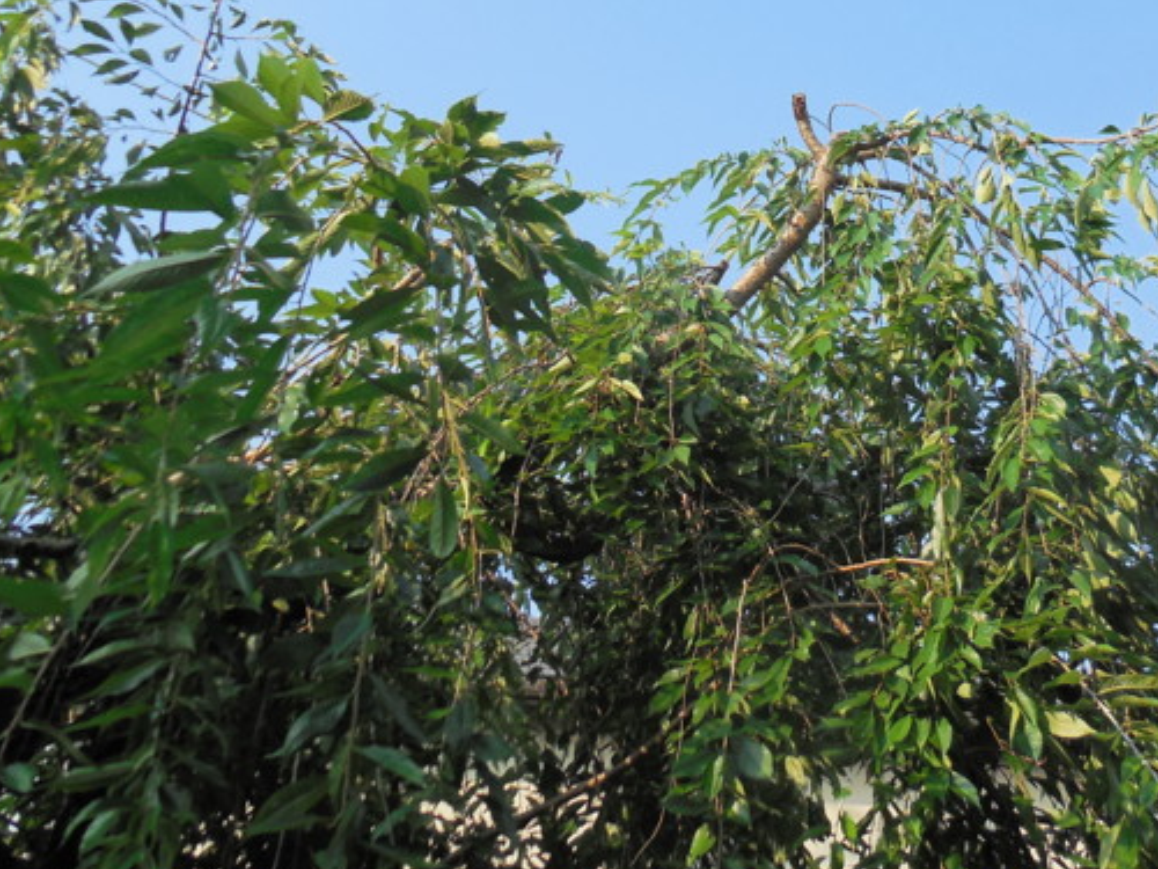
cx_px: 792
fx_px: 1338
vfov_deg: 35.1
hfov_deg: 45.9
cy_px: 209
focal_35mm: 40
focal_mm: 4.5
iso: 125
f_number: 3.1
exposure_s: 1/640
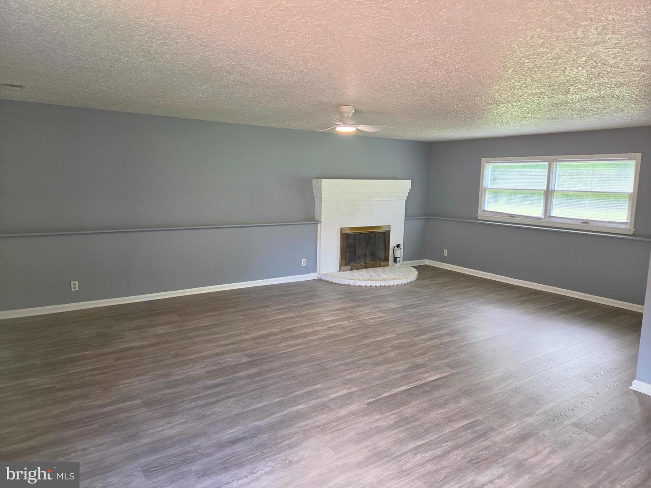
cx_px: 326
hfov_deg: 73.9
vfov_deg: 58.9
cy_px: 244
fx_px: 433
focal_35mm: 23
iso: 160
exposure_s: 1/180
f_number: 1.8
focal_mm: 5.4
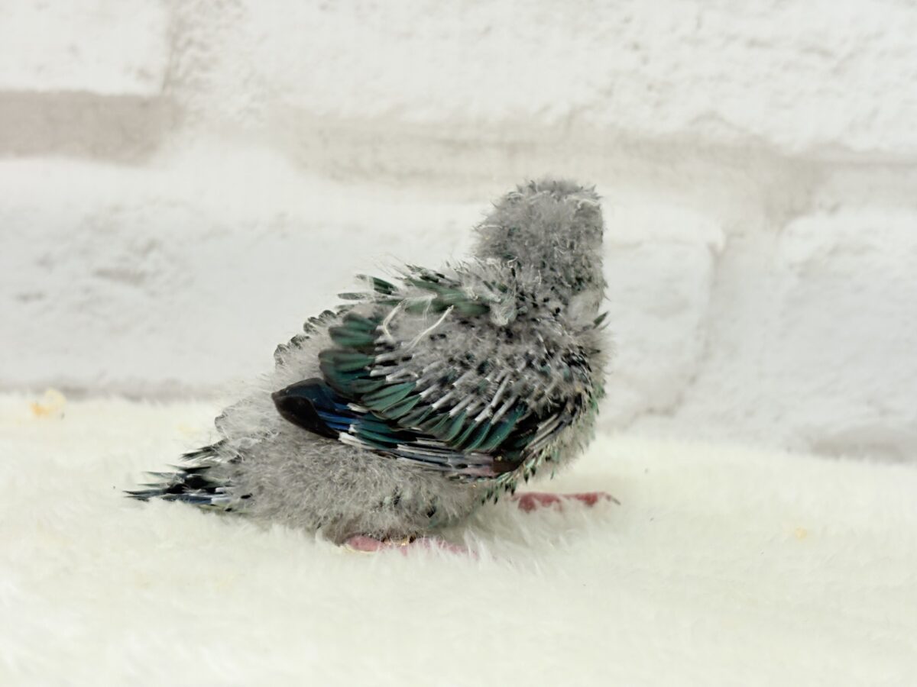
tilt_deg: -8.0
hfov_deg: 36.8
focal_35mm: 52
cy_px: 344
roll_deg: -4.0
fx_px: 1378
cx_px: 458
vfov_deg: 28.0
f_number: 1.6
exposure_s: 1/50
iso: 40
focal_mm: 5.96
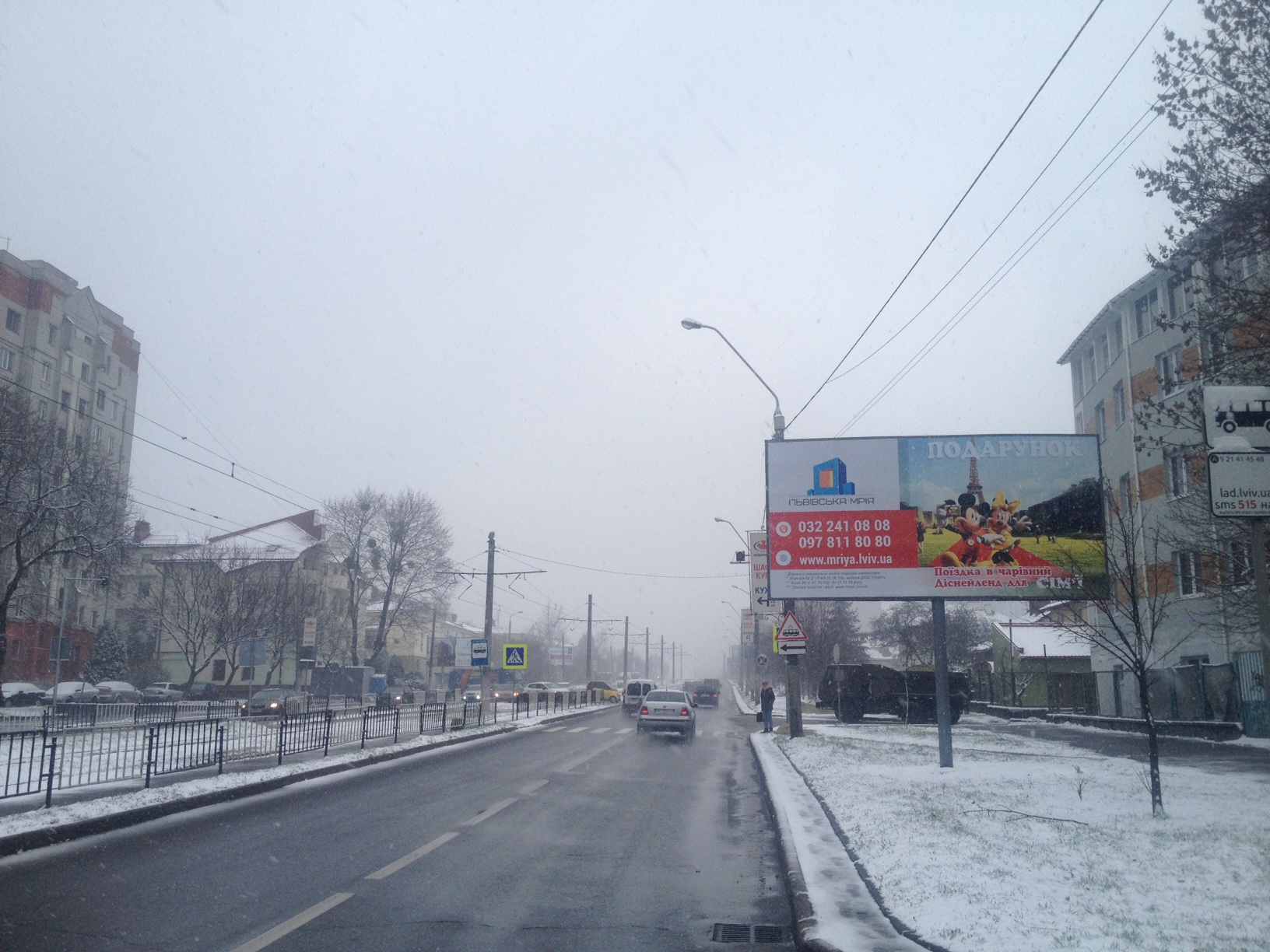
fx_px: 1284
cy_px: 476
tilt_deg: +11.2
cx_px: 635
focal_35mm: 35
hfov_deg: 52.6
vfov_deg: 40.7
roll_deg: -0.1
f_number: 2.4
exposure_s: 1/546
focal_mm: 4.28
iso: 50
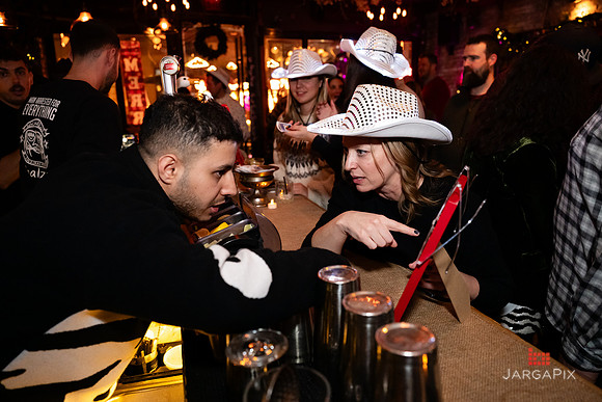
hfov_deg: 72.6
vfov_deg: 52.2
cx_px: 301
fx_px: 410
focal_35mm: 25
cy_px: 201
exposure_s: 1/100
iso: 3200
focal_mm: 24
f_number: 3.2
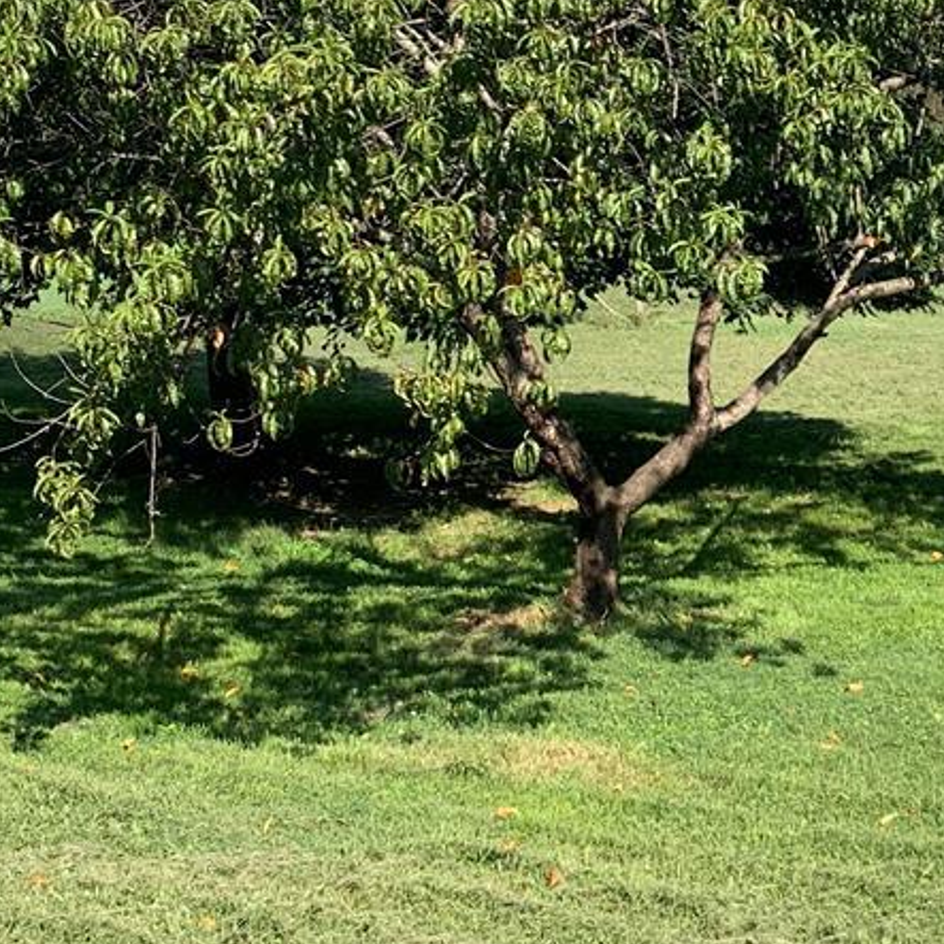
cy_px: 211
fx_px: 2561
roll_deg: +2.7
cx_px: 897
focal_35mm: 83
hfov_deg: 20.4
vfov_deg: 20.7
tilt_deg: -0.1
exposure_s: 1/1163
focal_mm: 4.25
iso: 25
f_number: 1.8
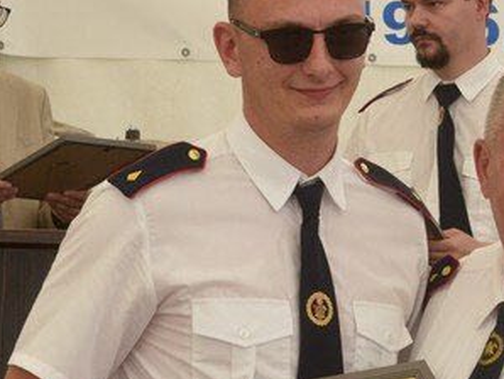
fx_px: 2681
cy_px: 228
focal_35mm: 184
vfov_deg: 8.1
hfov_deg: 10.7
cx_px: 384
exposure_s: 1/500
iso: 2000
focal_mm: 68
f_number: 11
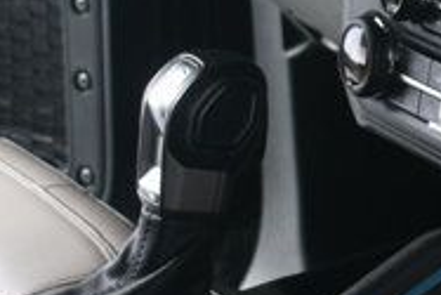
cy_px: -189
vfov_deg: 6.9
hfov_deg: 10.0
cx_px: 750
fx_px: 2415
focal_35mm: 197
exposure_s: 1/160
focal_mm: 24
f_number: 3.8
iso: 100
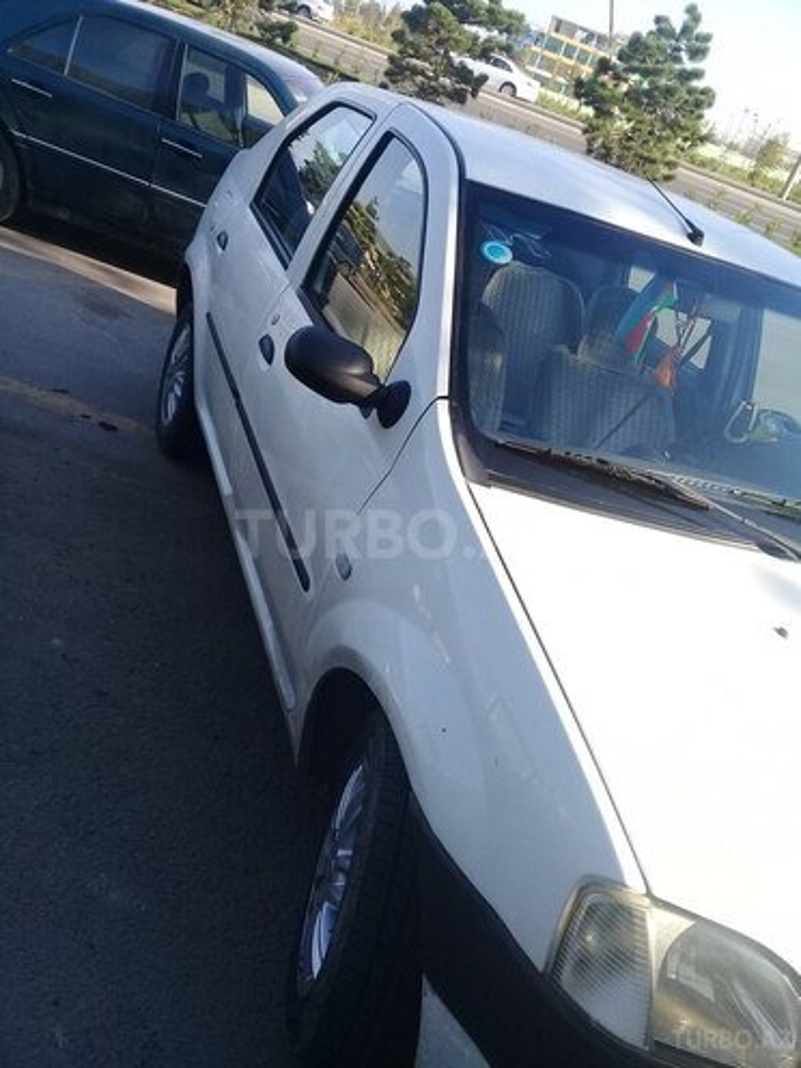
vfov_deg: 58.4
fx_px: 956
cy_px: 534
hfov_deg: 45.4
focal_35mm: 31
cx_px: 400
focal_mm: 3.3
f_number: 2.2
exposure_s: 1/456
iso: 50
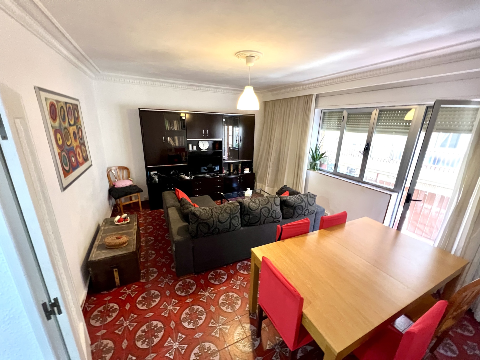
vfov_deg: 89.9
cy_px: 180
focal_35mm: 13
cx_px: 240
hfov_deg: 106.2
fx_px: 180
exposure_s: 1/50
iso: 500
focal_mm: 1.57
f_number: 1.8
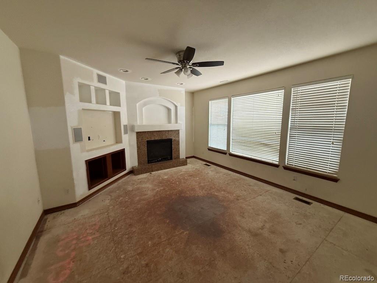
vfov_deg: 85.7
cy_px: 142
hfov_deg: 102.1
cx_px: 188
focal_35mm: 14
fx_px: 152
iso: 200
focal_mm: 2.22
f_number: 2.2
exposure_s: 1/60
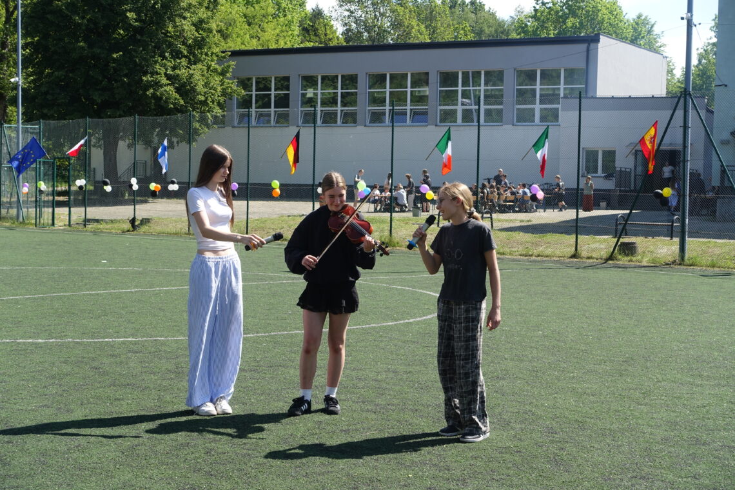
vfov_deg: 23.0
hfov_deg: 33.9
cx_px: 368
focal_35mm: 59
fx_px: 1204
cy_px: 245
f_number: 5.6
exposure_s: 1/250
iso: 125
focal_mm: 21.79
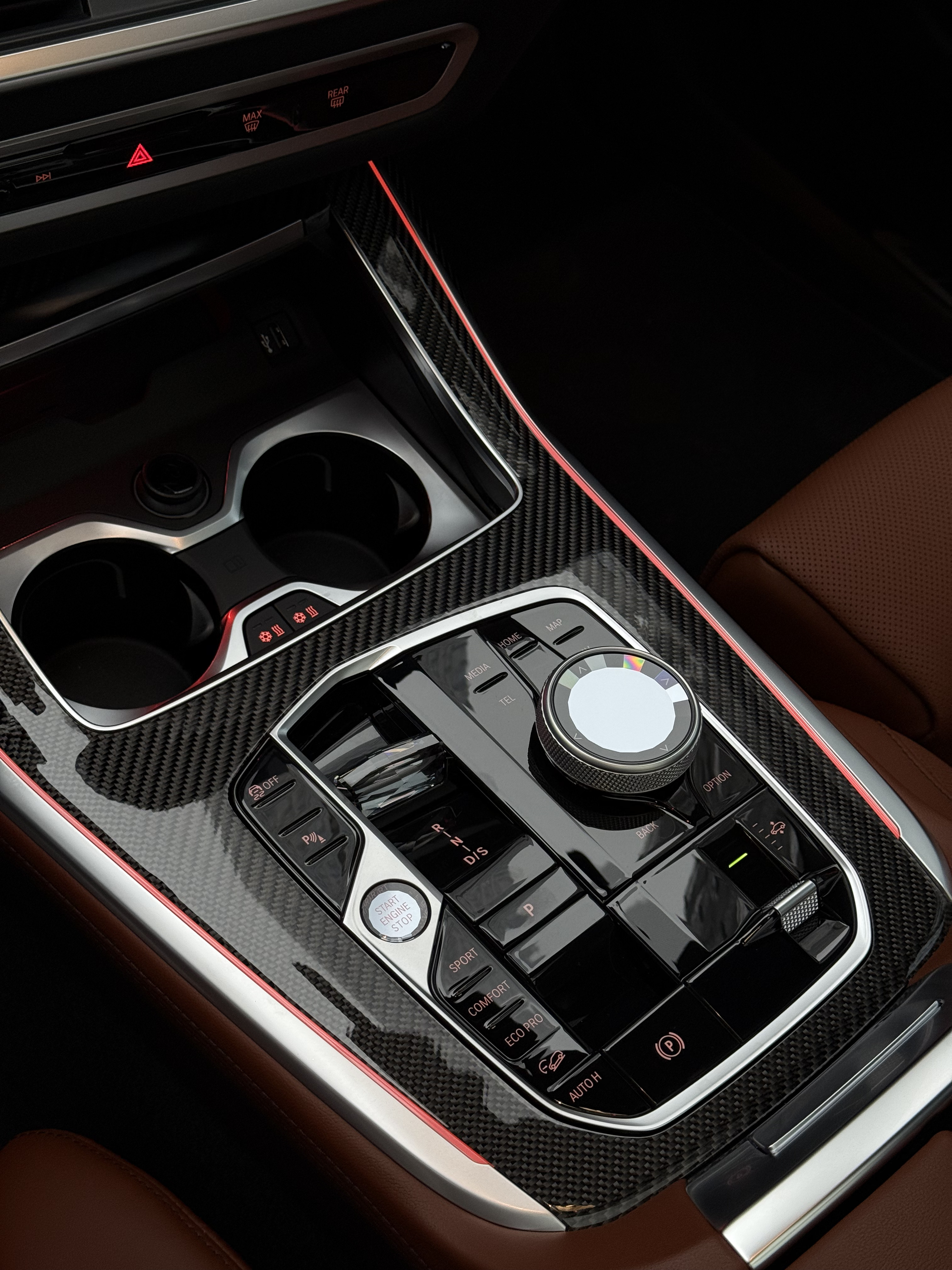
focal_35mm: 48
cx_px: 476
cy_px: 635
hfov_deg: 30.3
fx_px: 1760
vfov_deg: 39.7
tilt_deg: -54.3
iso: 80
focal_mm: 6.76
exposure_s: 1/61
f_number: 1.78
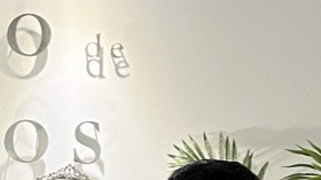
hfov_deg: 13.9
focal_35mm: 152
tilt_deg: +4.7
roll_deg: +0.0
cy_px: 244
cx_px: -22
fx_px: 1293
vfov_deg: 7.9
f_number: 1.5
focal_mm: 5.7
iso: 125
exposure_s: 1/50
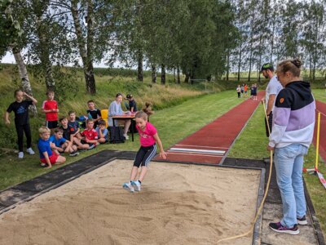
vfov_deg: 51.4
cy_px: 122
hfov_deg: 65.3
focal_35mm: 27
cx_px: 163
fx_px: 254
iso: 57
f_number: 1.73
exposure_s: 1/1669
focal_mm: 4.38
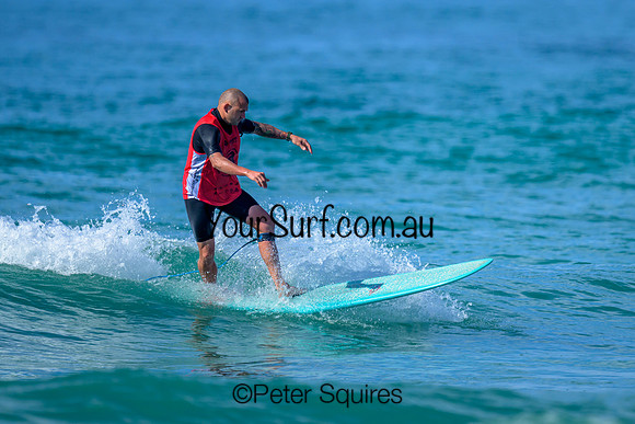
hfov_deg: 1.9
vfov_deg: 1.3
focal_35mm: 1100
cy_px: 136
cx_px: 366
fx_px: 19406
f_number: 6.3
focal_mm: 800
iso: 250
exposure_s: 1/2000
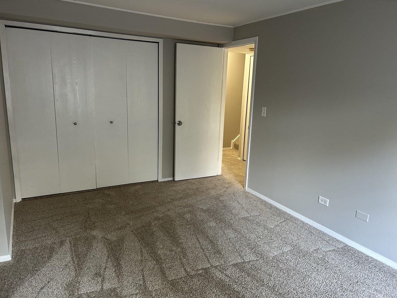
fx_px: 298
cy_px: 149
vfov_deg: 53.1
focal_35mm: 26
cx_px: 198
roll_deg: -2.0
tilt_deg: -12.8
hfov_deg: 67.3
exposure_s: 1/60
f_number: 1.5
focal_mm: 5.7
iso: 250
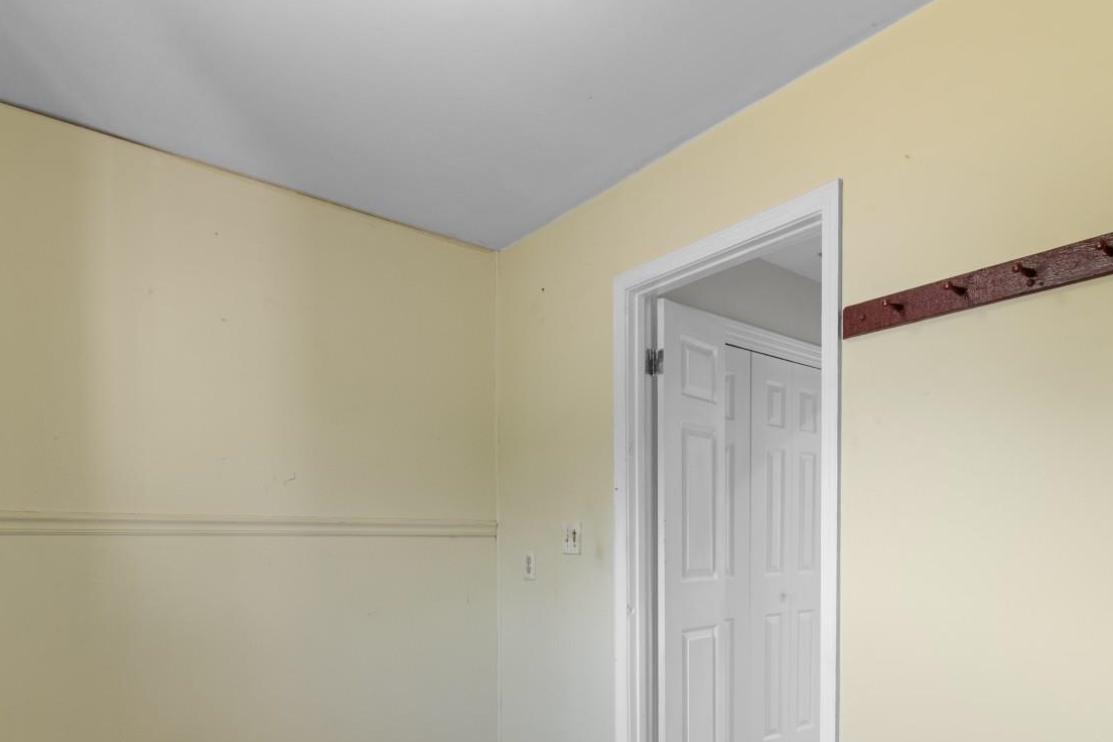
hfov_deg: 77.9
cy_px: 516
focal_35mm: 22
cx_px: 652
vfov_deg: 55.5
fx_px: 680
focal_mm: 10
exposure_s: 1/3
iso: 100
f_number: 4.5
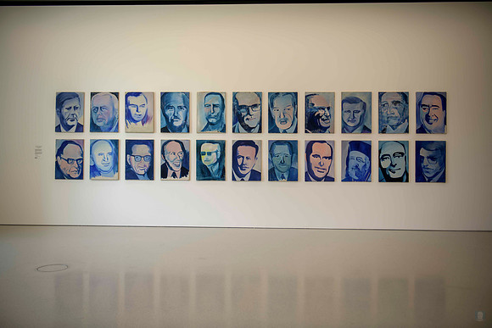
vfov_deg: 41.1
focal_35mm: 32
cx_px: 246
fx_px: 437
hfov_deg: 58.7
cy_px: 164
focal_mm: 32
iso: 64
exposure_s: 1/80
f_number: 3.2
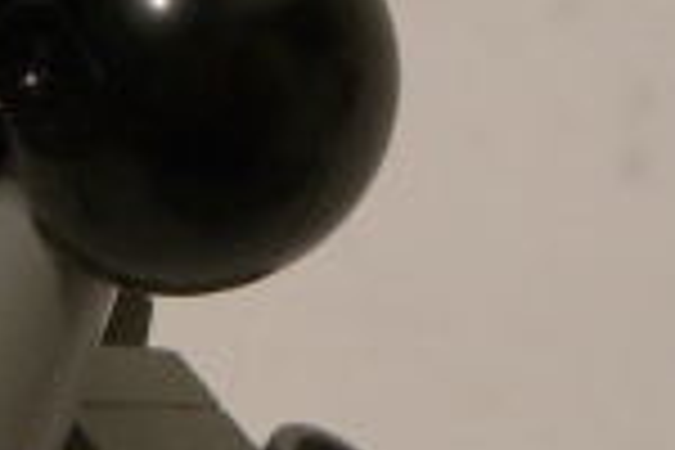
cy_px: 202
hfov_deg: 12.0
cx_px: -54
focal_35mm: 169
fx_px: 3169
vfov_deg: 8.1
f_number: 2.7
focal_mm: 6.2
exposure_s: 1/25
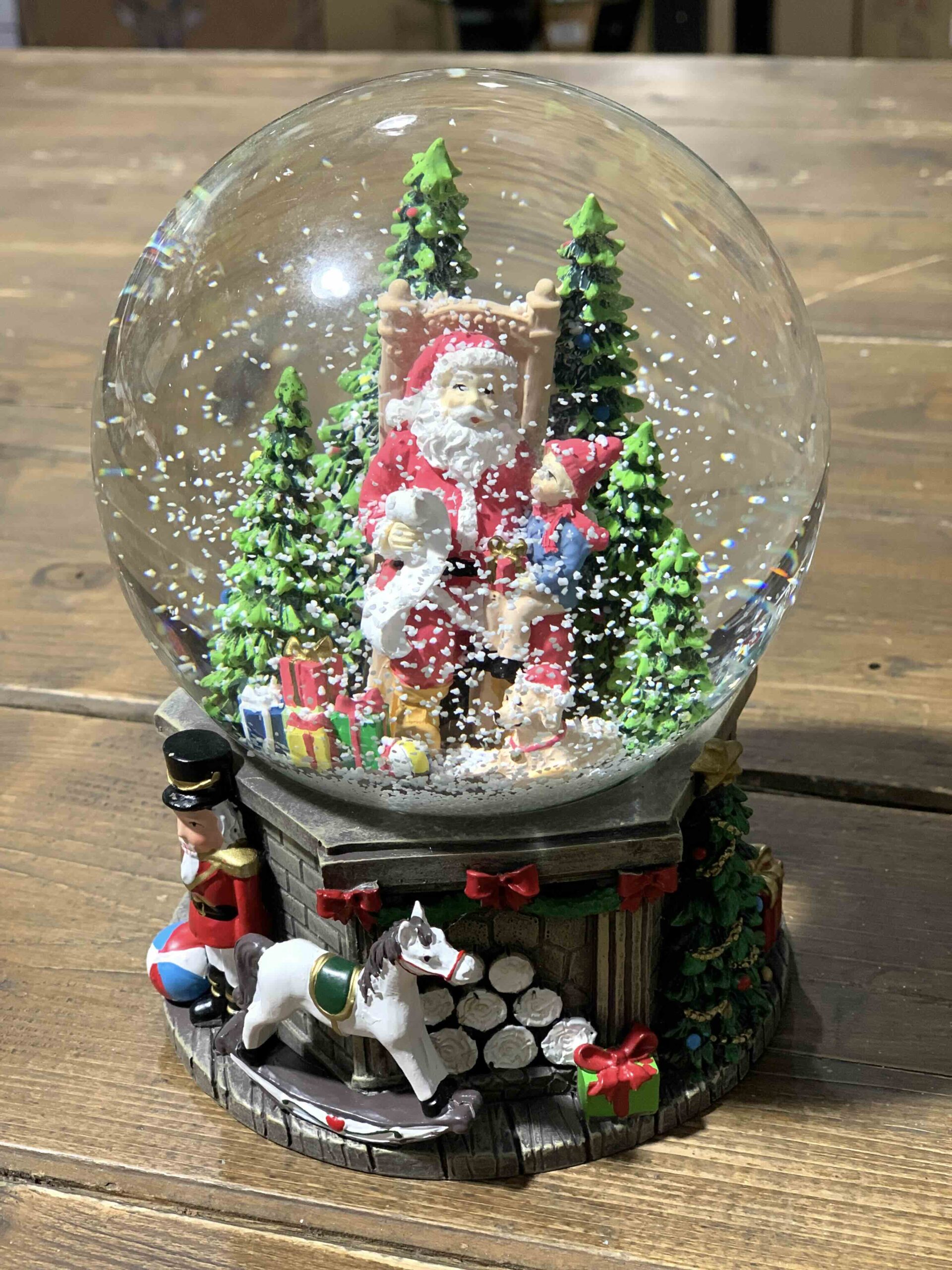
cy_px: 635
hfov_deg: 28.0
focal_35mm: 52
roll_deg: +3.1
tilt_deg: -28.7
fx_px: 1907
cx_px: 476
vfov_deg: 36.8
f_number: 2.4
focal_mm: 6
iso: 100
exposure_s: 1/50
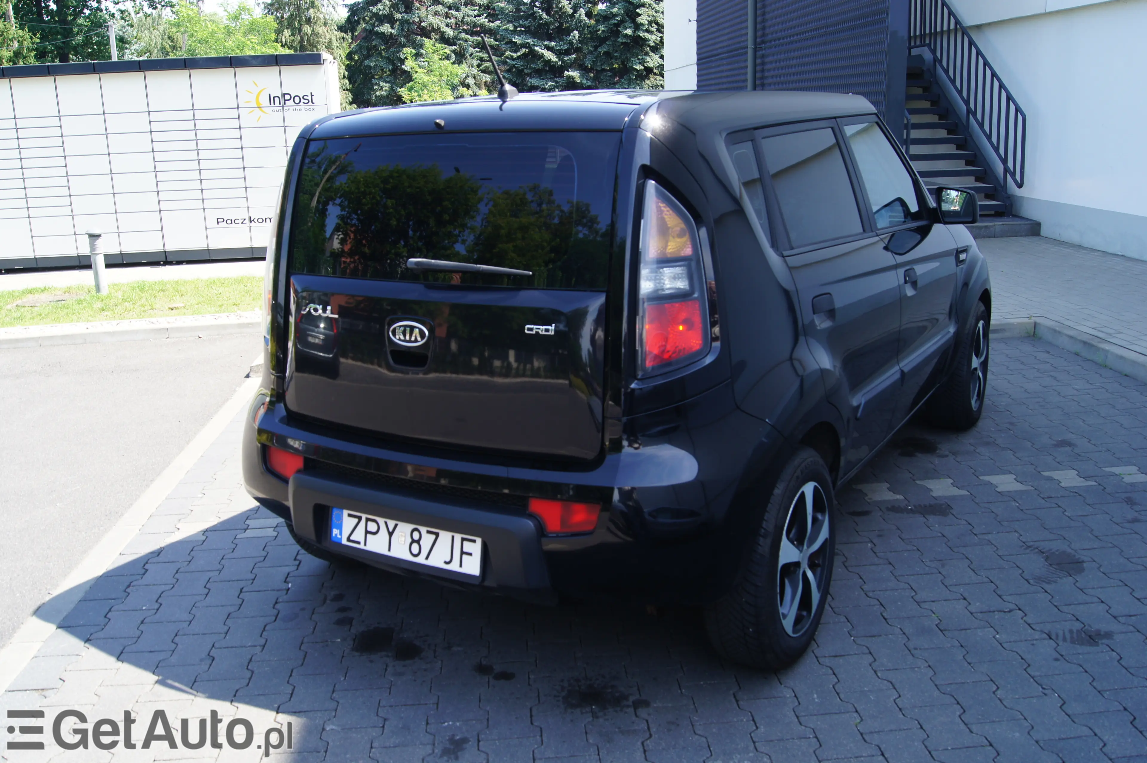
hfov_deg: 57.2
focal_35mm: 33
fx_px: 1051
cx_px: 574
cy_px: 382
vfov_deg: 39.9
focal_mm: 22
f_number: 7.1
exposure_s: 1/50
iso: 100
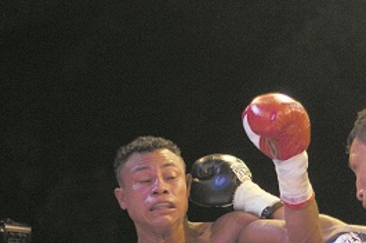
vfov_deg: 6.9
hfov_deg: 10.4
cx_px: 315
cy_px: 319
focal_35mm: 198
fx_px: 2011
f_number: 1.8
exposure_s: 1/500
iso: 400
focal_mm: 50
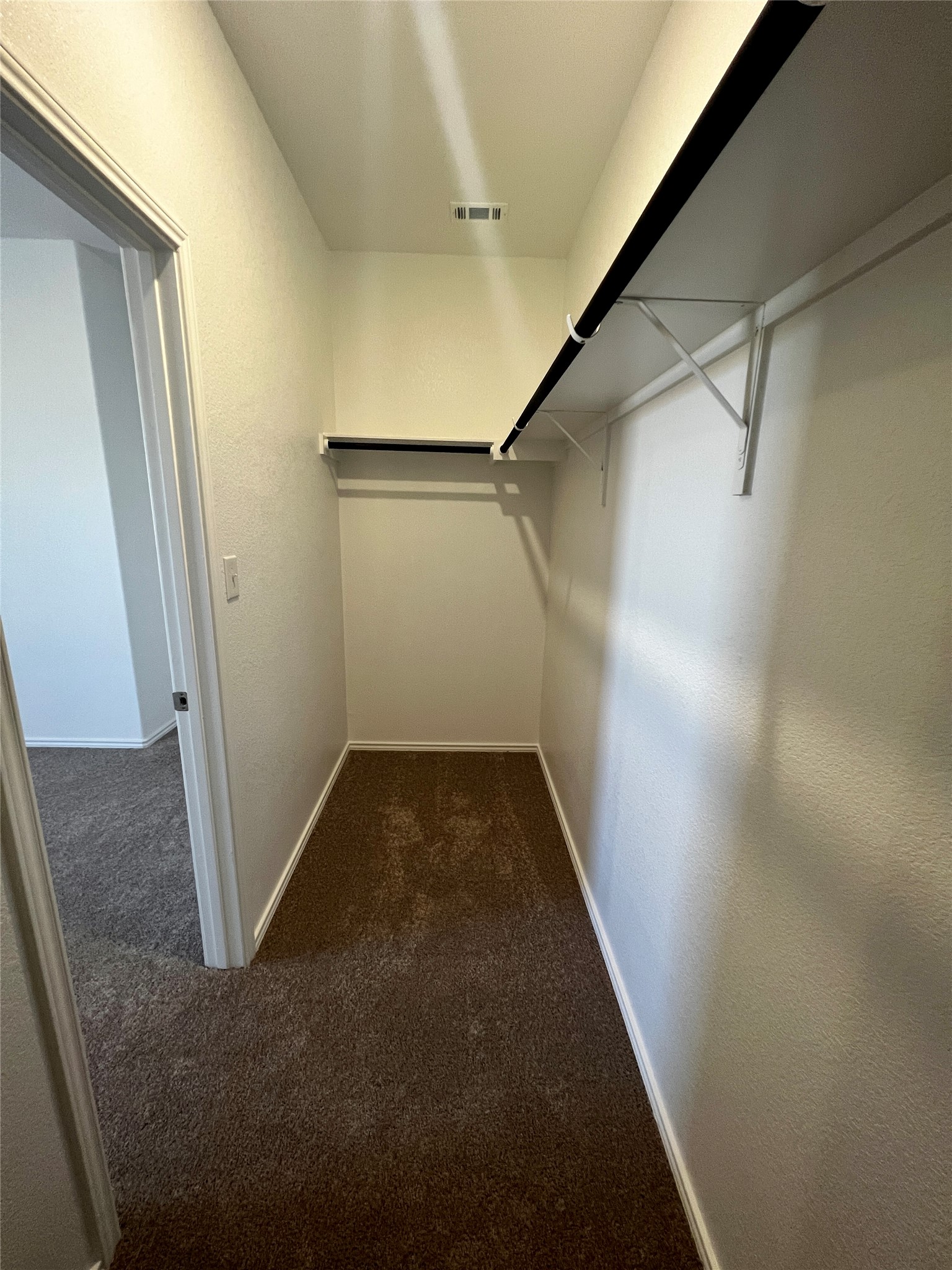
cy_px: 635
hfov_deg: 89.9
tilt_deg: -13.2
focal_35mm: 13
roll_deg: -1.7
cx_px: 476
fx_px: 477
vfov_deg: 106.2
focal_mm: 1.57
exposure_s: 1/60
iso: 160
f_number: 1.8
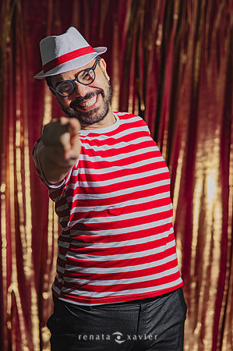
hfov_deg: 16.0
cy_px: 176
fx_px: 827
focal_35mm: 85
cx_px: 116
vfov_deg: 23.9
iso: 125
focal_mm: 85
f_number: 2.5
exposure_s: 1/200
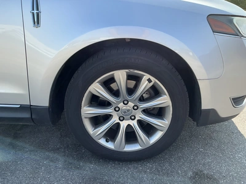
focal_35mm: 28
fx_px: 199
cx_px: 123
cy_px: 92
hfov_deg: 63.4
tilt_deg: -19.6
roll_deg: -5.9
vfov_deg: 49.7
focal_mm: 3
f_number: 1.8
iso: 25
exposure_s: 1/551
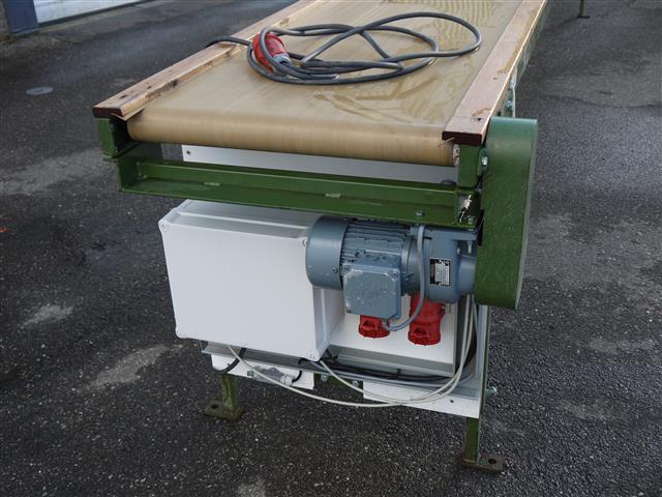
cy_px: 248
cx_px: 331
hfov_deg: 46.8
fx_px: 765
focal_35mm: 40
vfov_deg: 36.0
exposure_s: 1/125
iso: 100
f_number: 5
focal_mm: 20
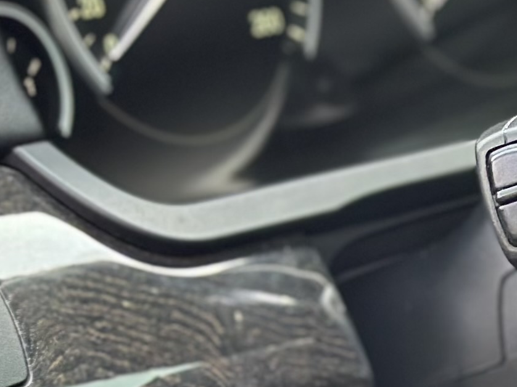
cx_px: 601
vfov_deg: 6.4
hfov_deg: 8.5
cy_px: 305
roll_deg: -1.9
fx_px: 3449
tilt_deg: -15.3
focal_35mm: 231
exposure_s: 1/121
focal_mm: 6.86
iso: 80
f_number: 1.78
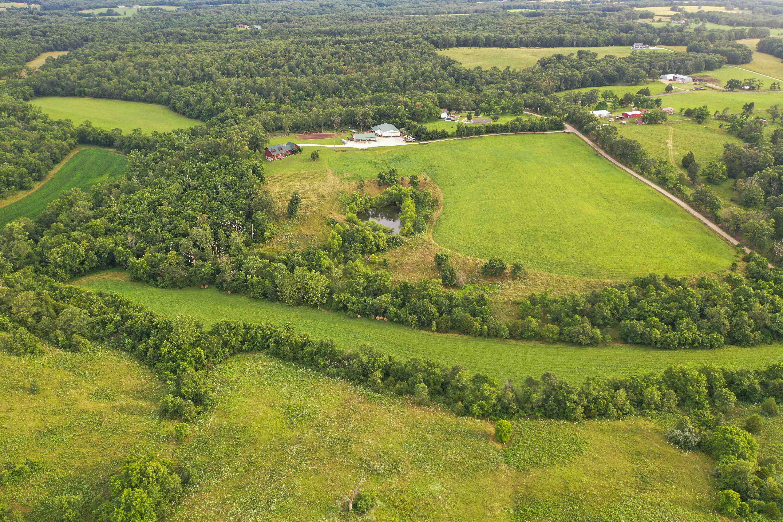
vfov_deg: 46.4
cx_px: 392
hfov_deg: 65.5
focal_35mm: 28
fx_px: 609
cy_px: 261
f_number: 3.5
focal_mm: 10.26
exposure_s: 1/80
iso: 100
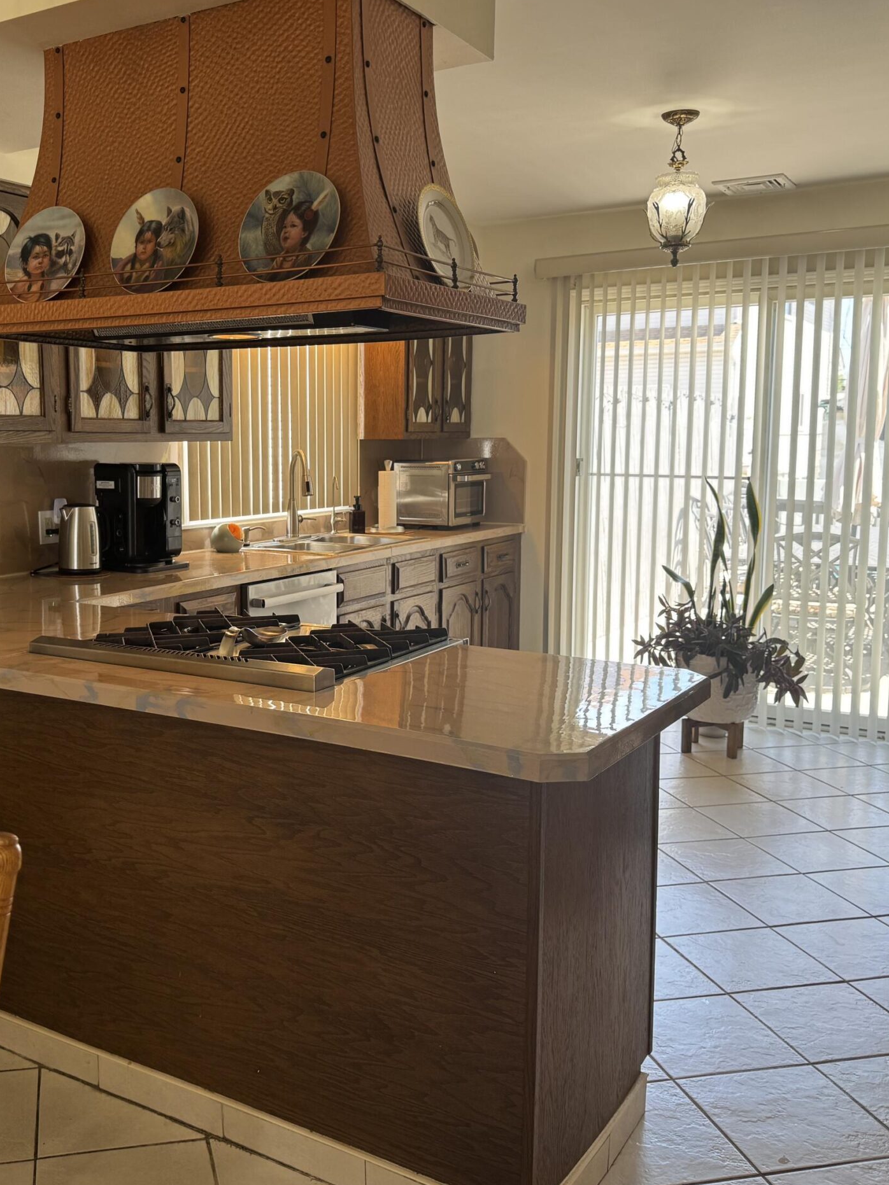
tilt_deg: -8.0
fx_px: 1130
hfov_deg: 42.4
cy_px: 583
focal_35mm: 33
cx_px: 302
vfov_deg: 55.4
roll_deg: +0.2
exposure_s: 1/120
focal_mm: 6.76
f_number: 1.78
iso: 80
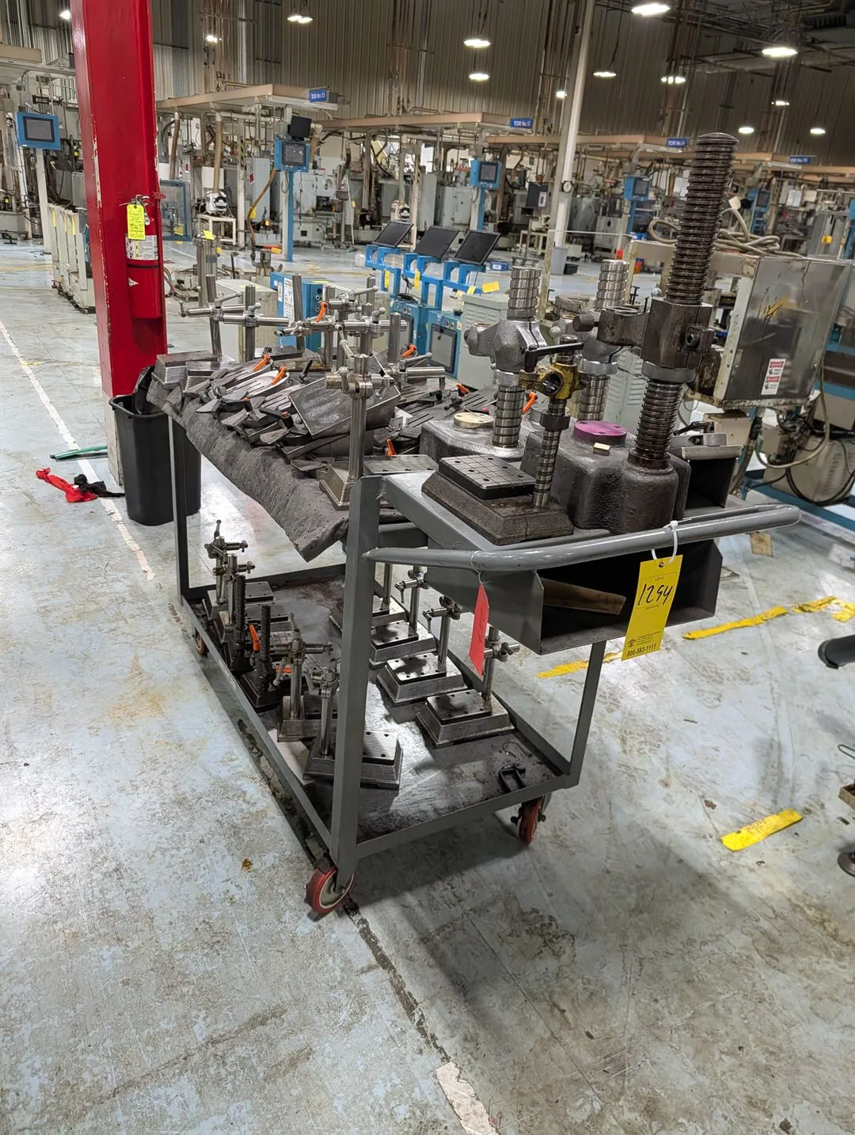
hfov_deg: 56.9
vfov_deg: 71.5
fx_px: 788
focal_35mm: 24
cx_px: 428
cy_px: 568
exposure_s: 1/876
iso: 1241
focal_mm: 6.9
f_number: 1.68
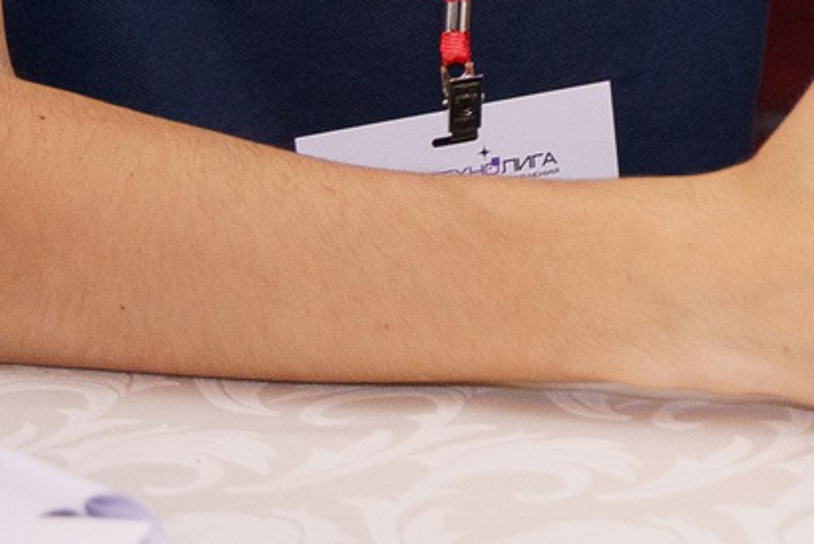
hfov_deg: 7.2
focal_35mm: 273
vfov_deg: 4.9
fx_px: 6175
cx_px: 1652
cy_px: -844
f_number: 3.2
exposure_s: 1/160
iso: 1600
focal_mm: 43.6
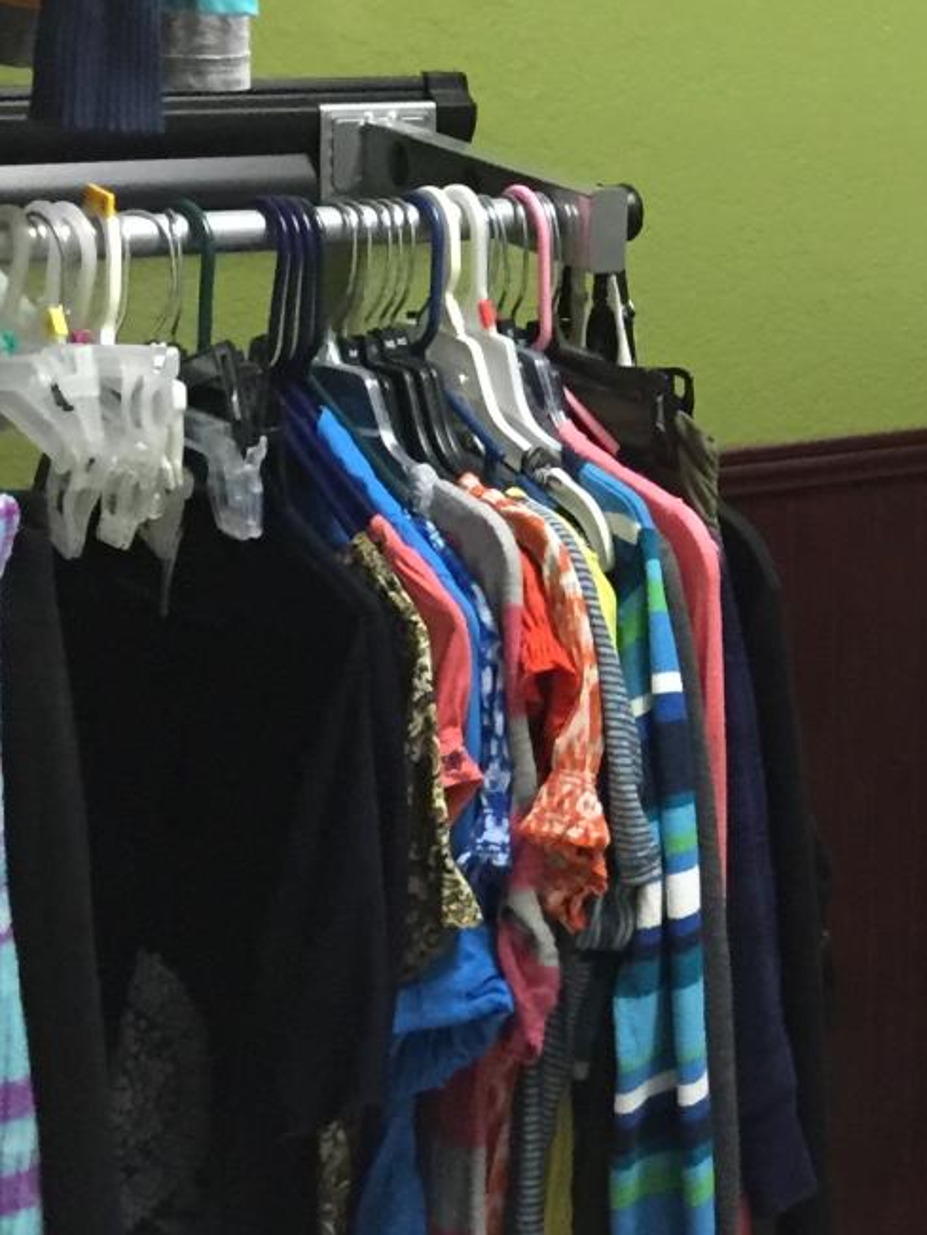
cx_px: 1420
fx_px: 3178
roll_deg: -2.2
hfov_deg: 15.3
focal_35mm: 89
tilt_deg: -8.5
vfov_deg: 21.9
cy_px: 375
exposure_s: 1/30
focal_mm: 4.15
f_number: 2.2
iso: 250
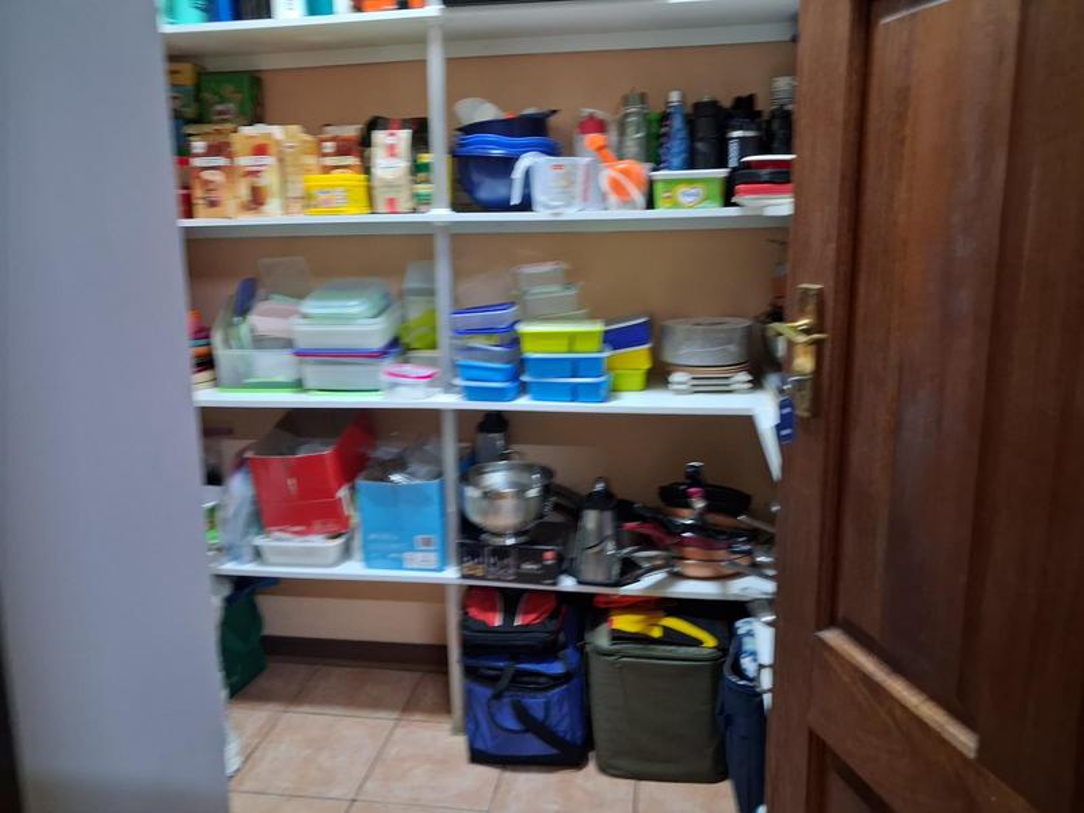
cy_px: 406
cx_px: 542
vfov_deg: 51.4
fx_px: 846
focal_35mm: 27
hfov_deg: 65.3
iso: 500
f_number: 1.8
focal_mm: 4
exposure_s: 1/25
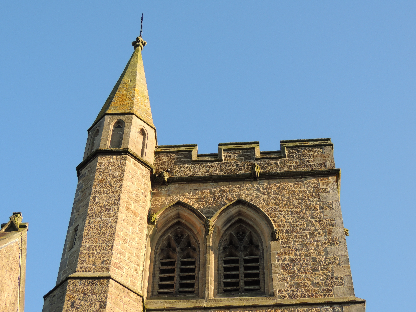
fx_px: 841
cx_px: 208
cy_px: 156
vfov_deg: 21.0
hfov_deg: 27.8
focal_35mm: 70
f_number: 3.9
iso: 100
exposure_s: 1/250
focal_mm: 12.4
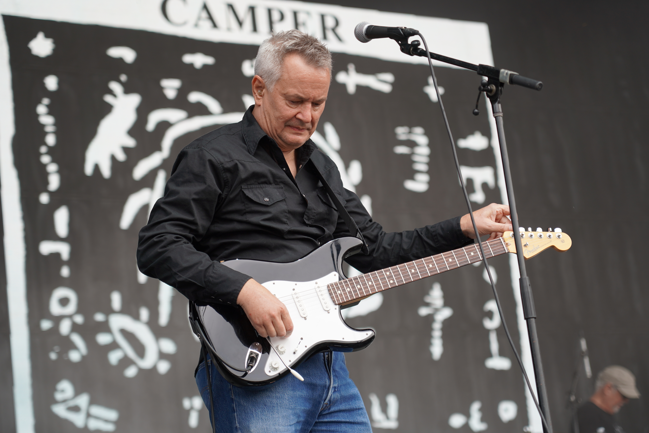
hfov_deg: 19.5
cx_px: 324
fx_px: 1893
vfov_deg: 13.0
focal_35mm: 105
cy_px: 216
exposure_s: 1/160
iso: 125
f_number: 4
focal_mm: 105
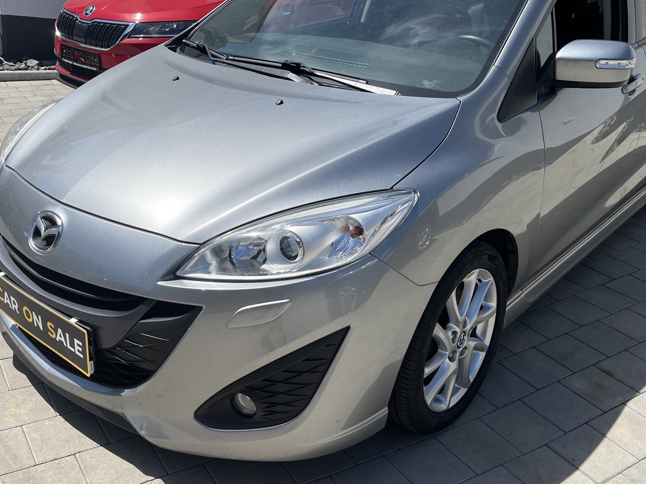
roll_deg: -3.5
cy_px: 196
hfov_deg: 51.4
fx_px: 672
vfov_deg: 39.5
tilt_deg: -17.3
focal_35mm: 36
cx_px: 324
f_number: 1.6
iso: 50
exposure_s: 1/3413
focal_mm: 5.1
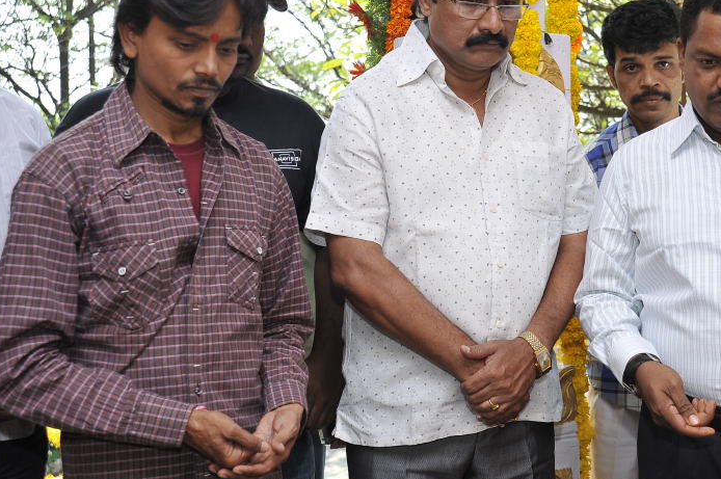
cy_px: 217
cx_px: 456
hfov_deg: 32.2
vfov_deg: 21.8
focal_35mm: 62
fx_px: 1240
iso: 250
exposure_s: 1/160
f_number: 5.6
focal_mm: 42
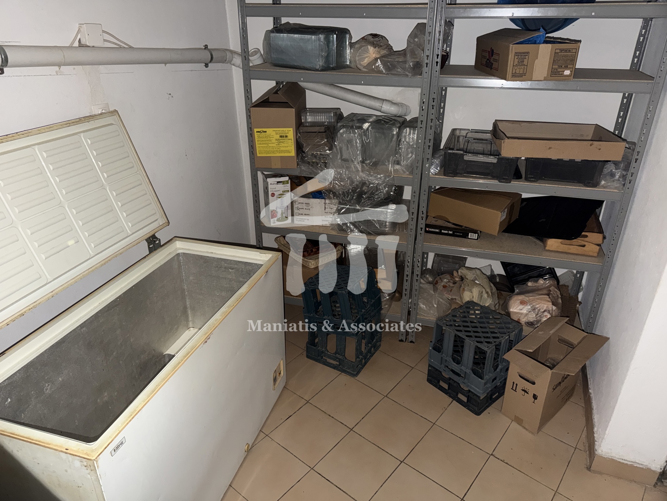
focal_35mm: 24
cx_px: 334
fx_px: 462
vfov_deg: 56.8
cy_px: 250
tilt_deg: -26.6
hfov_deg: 71.6
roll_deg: +0.6
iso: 160
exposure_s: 1/4
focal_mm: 6.76
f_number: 1.78
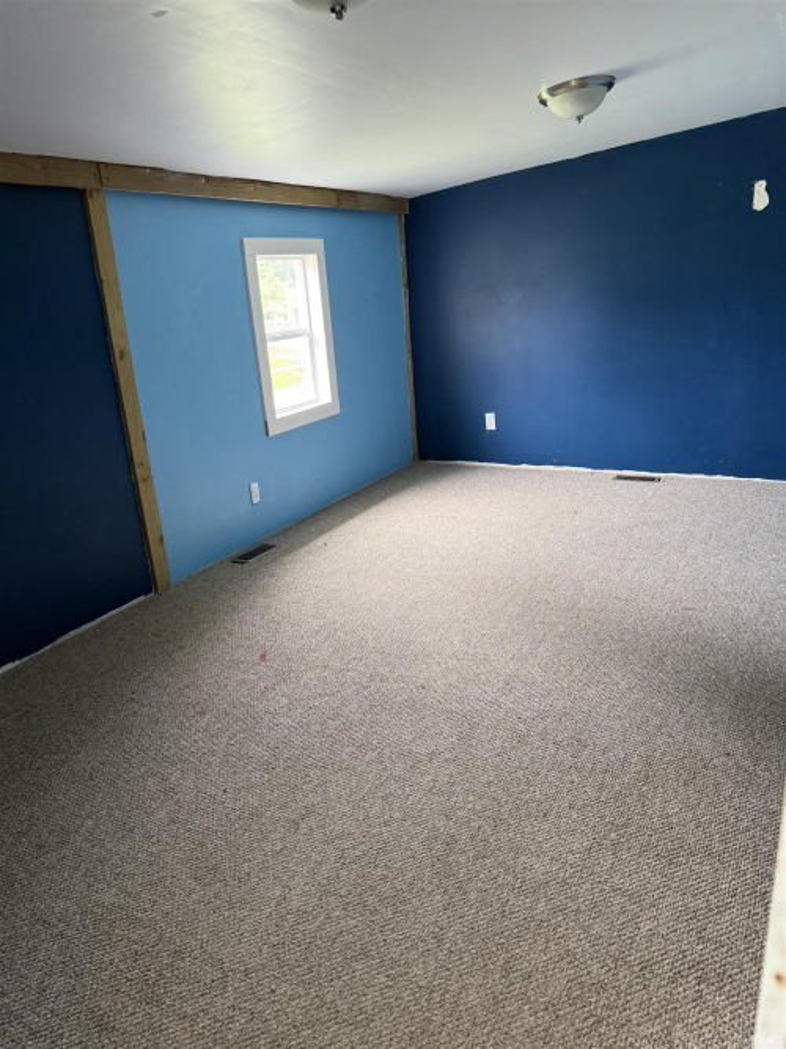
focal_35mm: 24
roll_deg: +3.9
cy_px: 524
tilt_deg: -18.9
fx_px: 727
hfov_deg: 56.8
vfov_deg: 71.6
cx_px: 393
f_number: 1.78
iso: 250
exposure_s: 1/60
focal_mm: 6.76
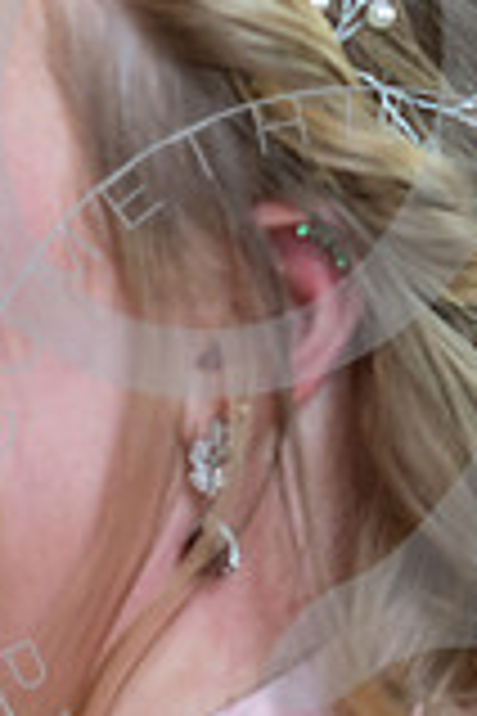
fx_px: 4770
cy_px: 162
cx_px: 572
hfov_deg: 5.7
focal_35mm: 240
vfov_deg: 8.6
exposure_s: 1/160
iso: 1000
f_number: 2.8
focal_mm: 85
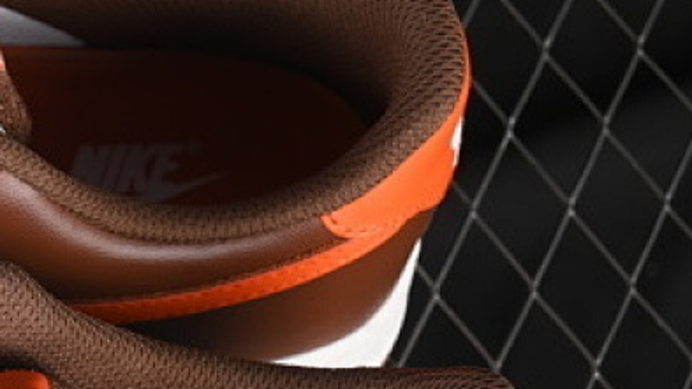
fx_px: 3963
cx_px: -225
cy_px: 438
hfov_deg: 9.8
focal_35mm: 216
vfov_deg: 5.6
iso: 160
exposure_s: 1/60
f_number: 6.3
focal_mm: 50
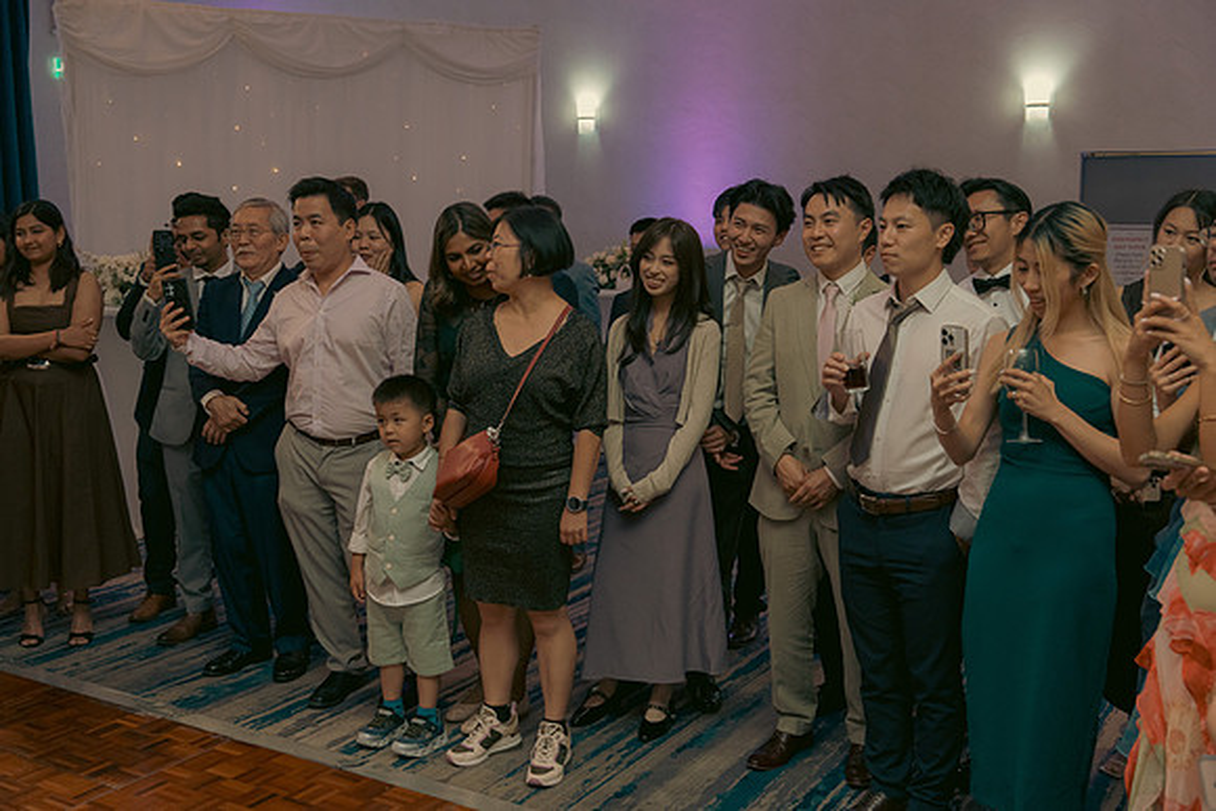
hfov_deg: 49.5
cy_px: 406
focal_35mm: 39
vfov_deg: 34.2
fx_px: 1318
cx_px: 608
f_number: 3.5
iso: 2500
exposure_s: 1/160
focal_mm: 39
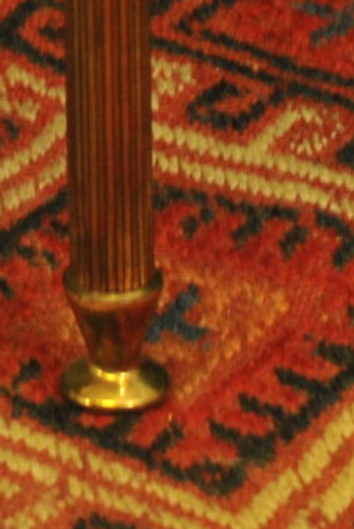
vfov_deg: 3.3
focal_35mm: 620
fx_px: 9129
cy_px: -476
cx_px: -472
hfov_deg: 2.2
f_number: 7.1
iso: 1800
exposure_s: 1/30
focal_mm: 98
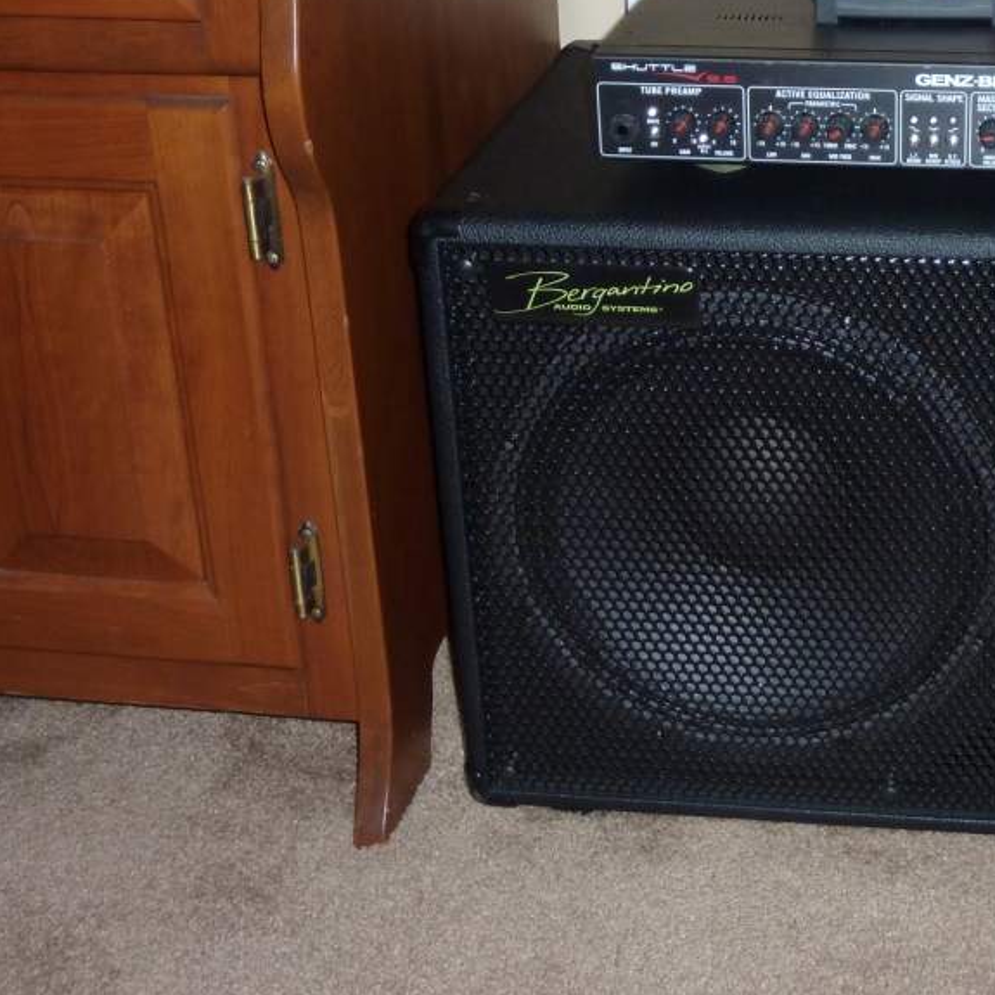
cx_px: 796
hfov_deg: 26.8
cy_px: 391
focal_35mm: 63
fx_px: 2049
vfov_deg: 27.2
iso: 160
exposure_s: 1/8
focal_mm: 6.5
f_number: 3.6
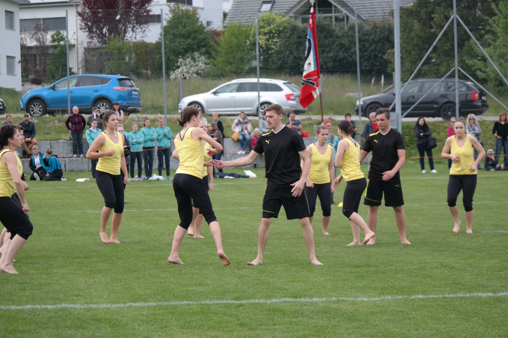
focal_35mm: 115
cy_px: 169
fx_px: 1622
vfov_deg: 11.9
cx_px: 254
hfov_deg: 17.8
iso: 100
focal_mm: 75
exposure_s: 1/200
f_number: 4.5
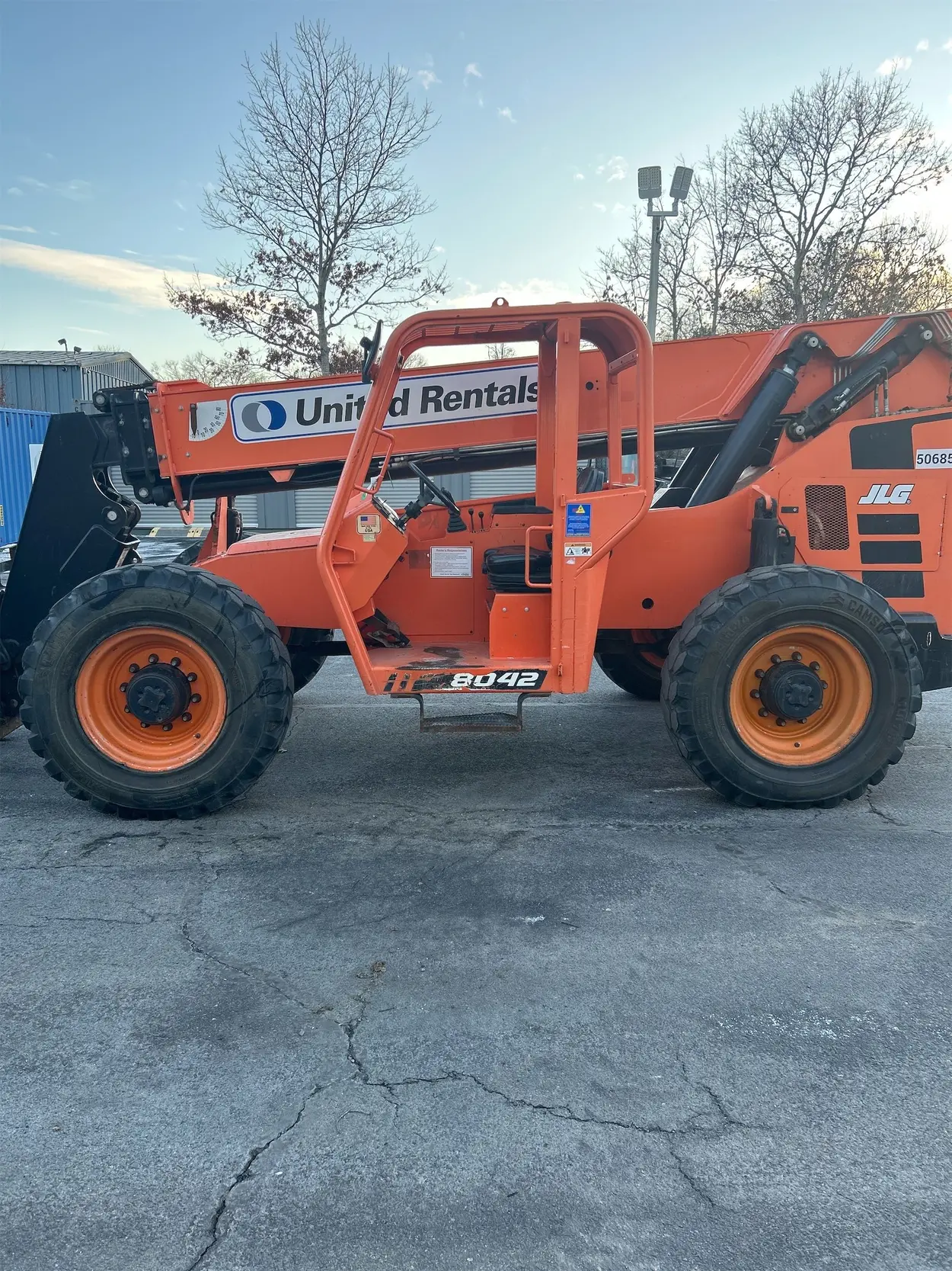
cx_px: 476
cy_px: 636
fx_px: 954
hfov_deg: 53.1
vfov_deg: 67.3
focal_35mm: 26
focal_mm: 5.7
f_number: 1.5
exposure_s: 1/448
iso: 50
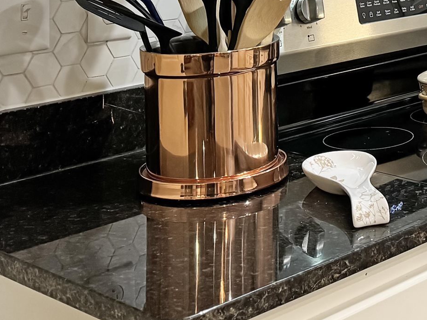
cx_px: 561
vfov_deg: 16.5
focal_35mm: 80
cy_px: -182
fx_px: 987
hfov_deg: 21.9
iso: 160
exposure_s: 1/120
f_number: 1.78
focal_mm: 6.86
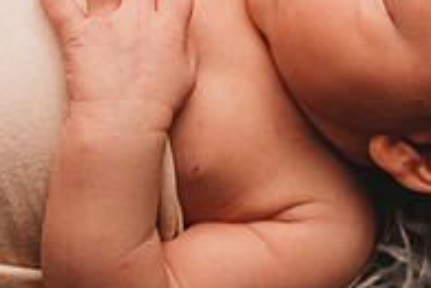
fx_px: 2454
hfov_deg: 10.0
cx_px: 193
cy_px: 58
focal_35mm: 205
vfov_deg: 6.7
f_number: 4
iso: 100
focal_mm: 58
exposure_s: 1/160
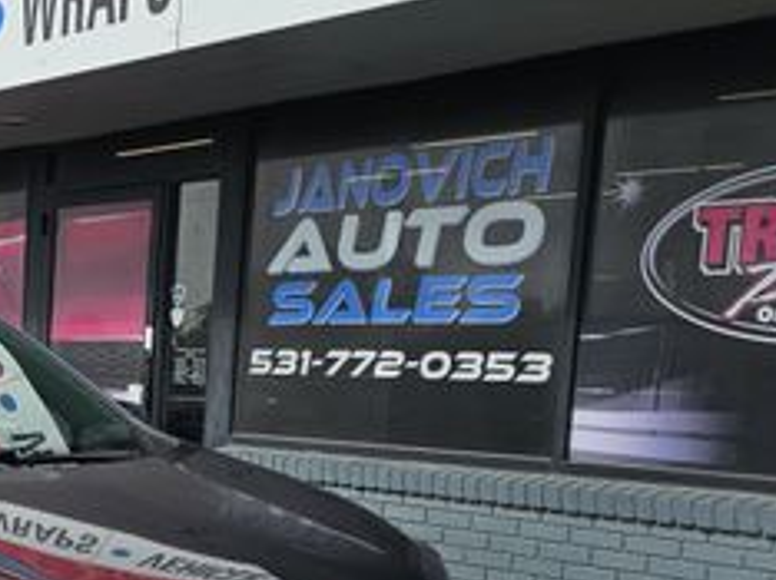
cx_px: -86
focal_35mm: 63
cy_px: 527
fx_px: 1411
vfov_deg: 22.6
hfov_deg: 27.9
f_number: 1.7
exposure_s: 1/585
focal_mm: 6.3
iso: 10
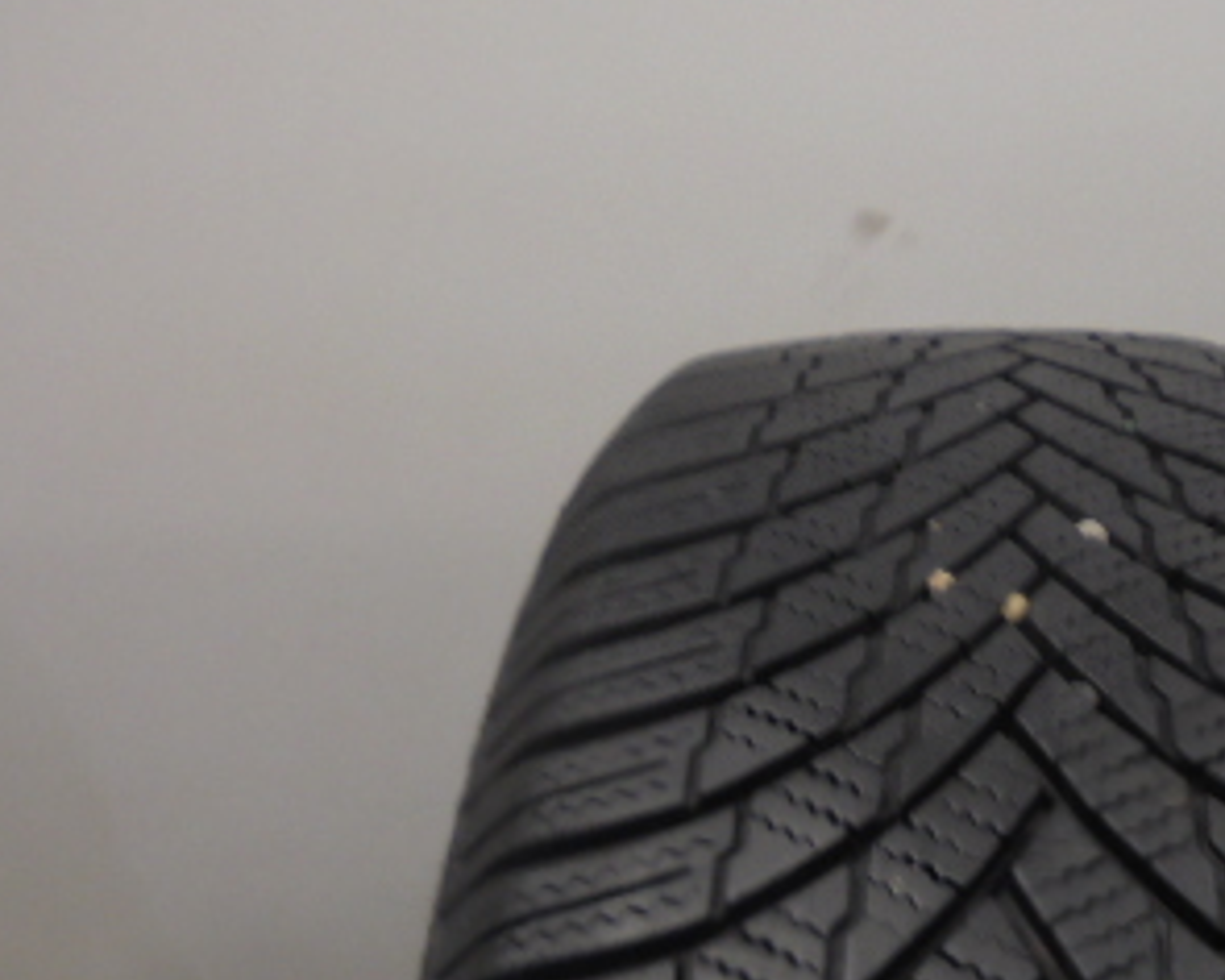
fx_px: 1994
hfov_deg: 33.5
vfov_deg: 27.5
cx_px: 901
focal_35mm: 55
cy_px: 365
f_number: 3.5
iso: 100
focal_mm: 4.6
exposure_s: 1/40
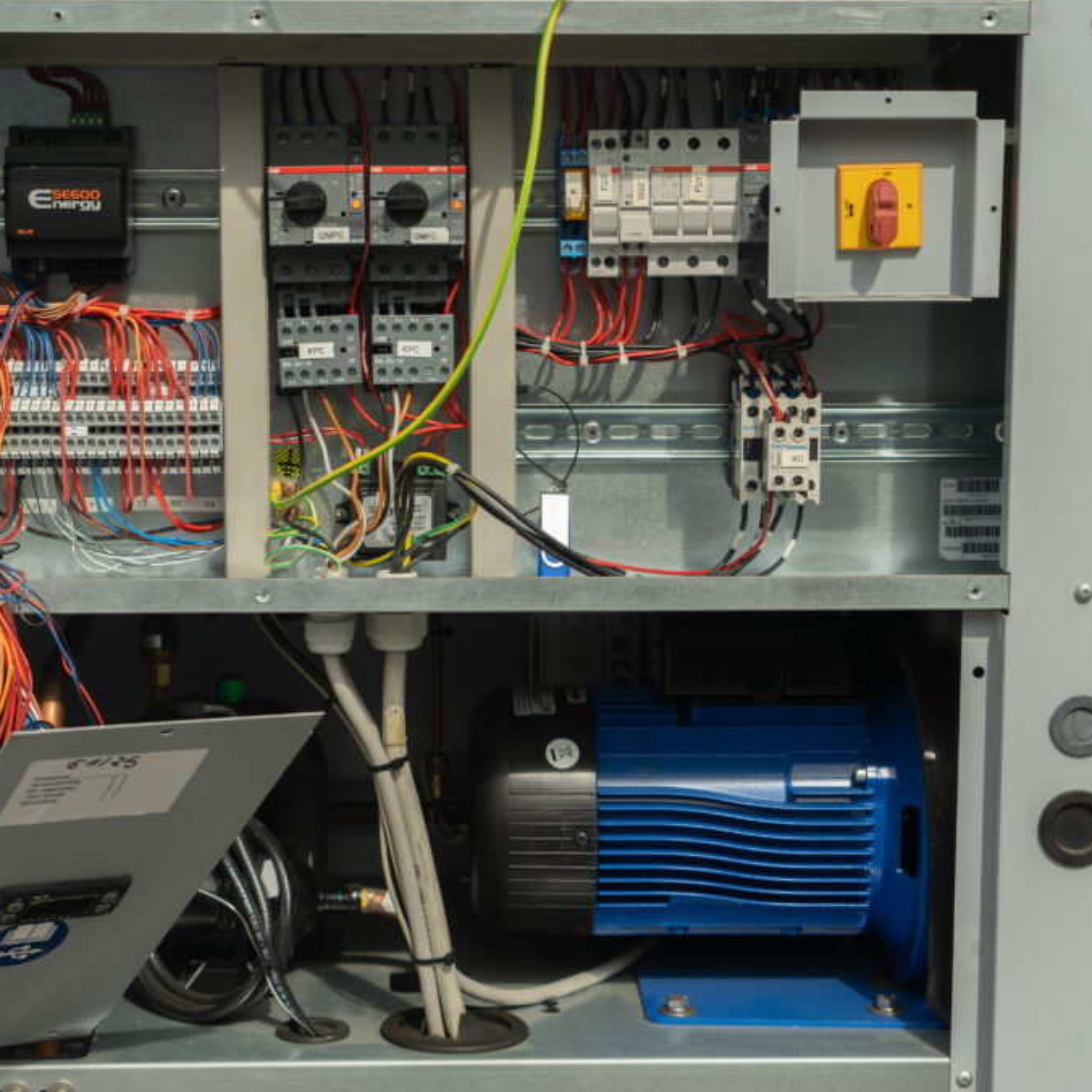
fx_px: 3034
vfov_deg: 20.4
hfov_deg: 20.4
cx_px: 470
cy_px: 548
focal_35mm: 85
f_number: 5
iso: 100
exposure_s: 1/250
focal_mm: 66
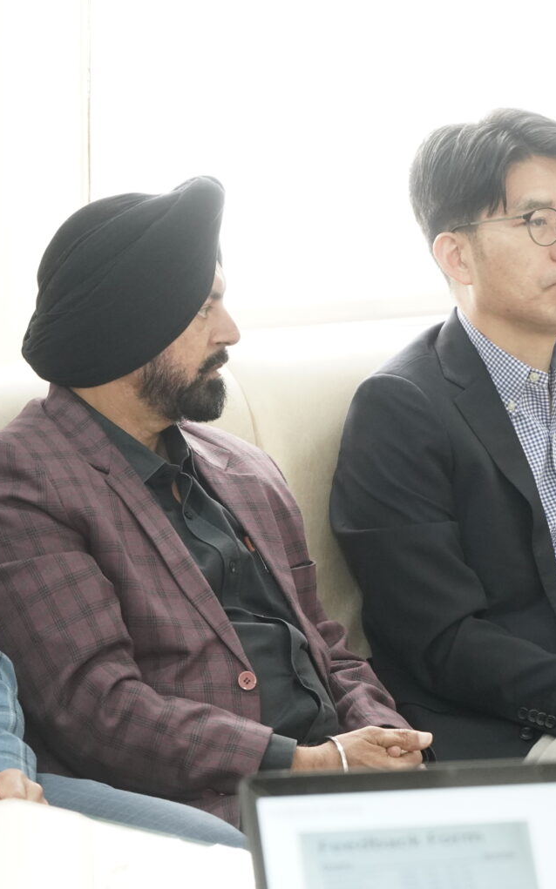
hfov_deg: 8.1
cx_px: 143
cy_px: 444
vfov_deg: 13.0
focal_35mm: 161
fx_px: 3904
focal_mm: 70
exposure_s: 1/100
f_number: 5.6
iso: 2500
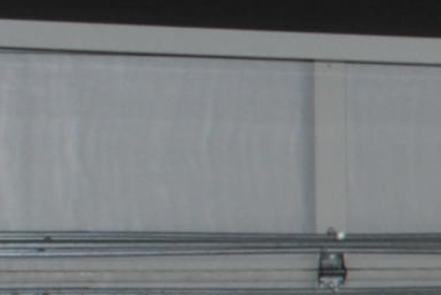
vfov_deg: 5.8
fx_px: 2905
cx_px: 1116
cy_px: 419
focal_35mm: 237
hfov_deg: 7.9
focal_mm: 20
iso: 200
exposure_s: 1/60
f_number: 3.8
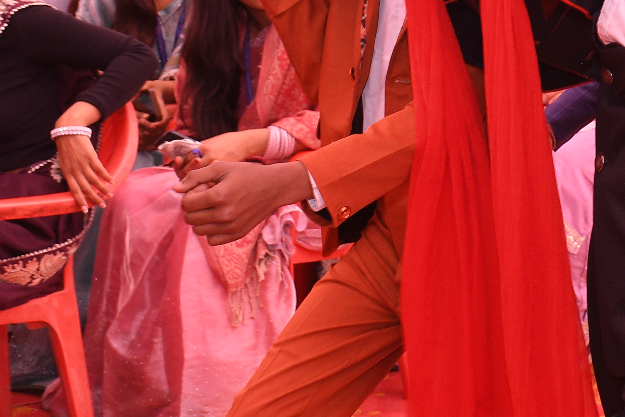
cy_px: 24
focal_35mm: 116
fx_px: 2014
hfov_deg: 17.1
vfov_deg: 11.7
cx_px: 692
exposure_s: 1/160
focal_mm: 26
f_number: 5.6
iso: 500
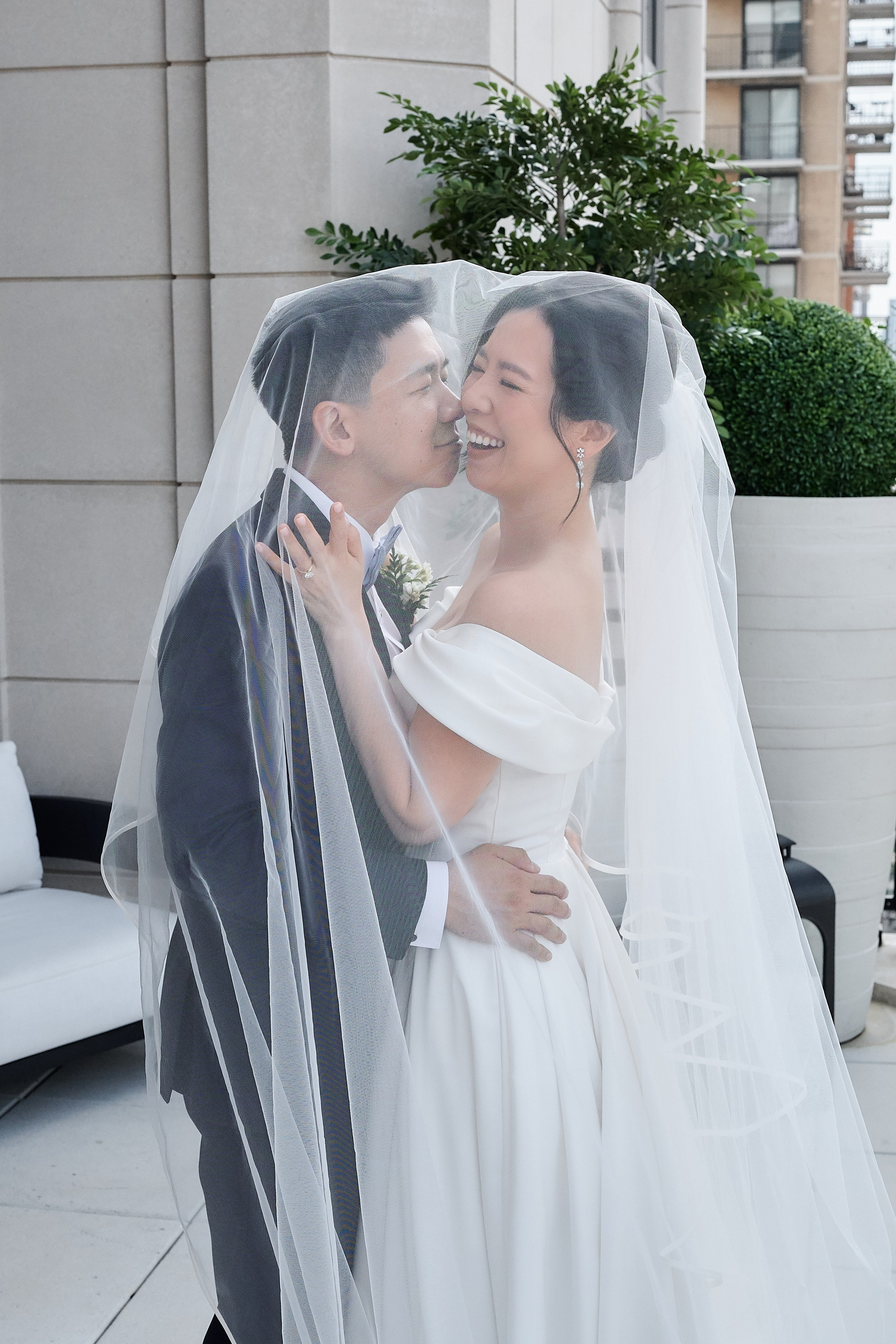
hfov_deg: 26.0
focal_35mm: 52
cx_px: 448
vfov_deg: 38.2
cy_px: 672
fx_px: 1941
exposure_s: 1/2500
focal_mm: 35
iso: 1250
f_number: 5.6
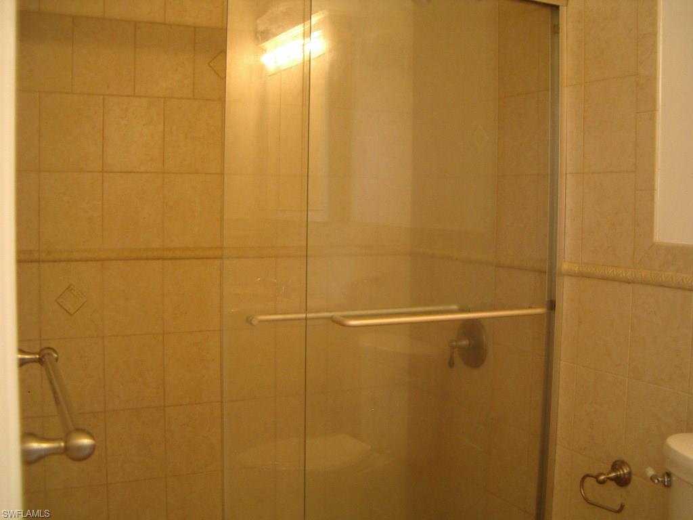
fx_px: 761
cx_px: 346
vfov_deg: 37.7
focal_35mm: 38
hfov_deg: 49.0
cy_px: 260
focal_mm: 5.8
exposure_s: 1/10
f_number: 2.6
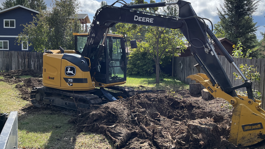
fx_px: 239
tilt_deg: -2.8
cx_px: 138
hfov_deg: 58.0
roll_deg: -0.7
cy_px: 64
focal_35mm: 34
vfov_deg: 34.6
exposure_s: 1/2632
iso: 50
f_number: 1.6
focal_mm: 5.1
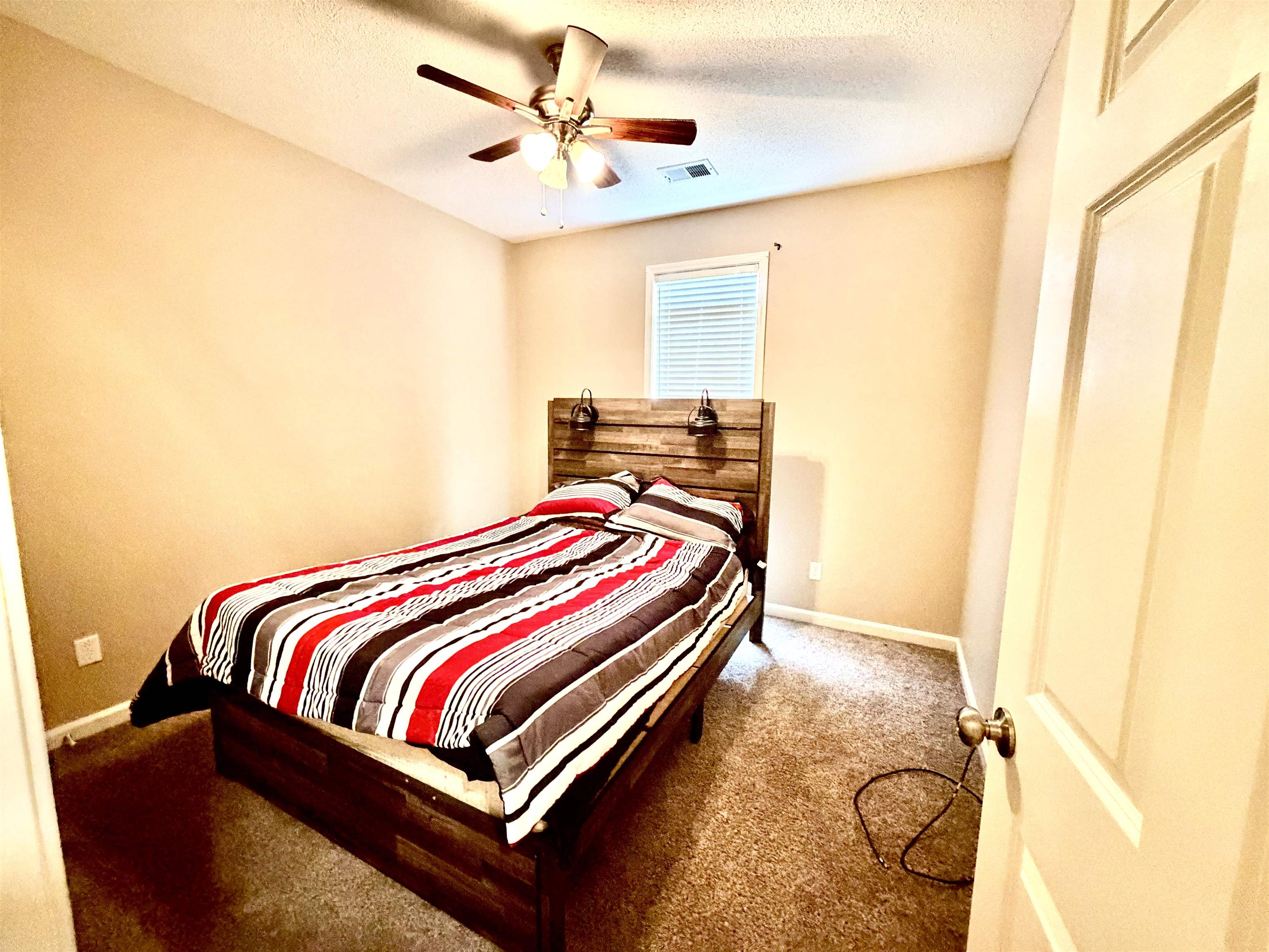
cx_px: 634
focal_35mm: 14
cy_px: 476
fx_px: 513
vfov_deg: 85.7
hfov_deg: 102.1
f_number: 2.2
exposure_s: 1/40
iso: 1000
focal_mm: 2.22
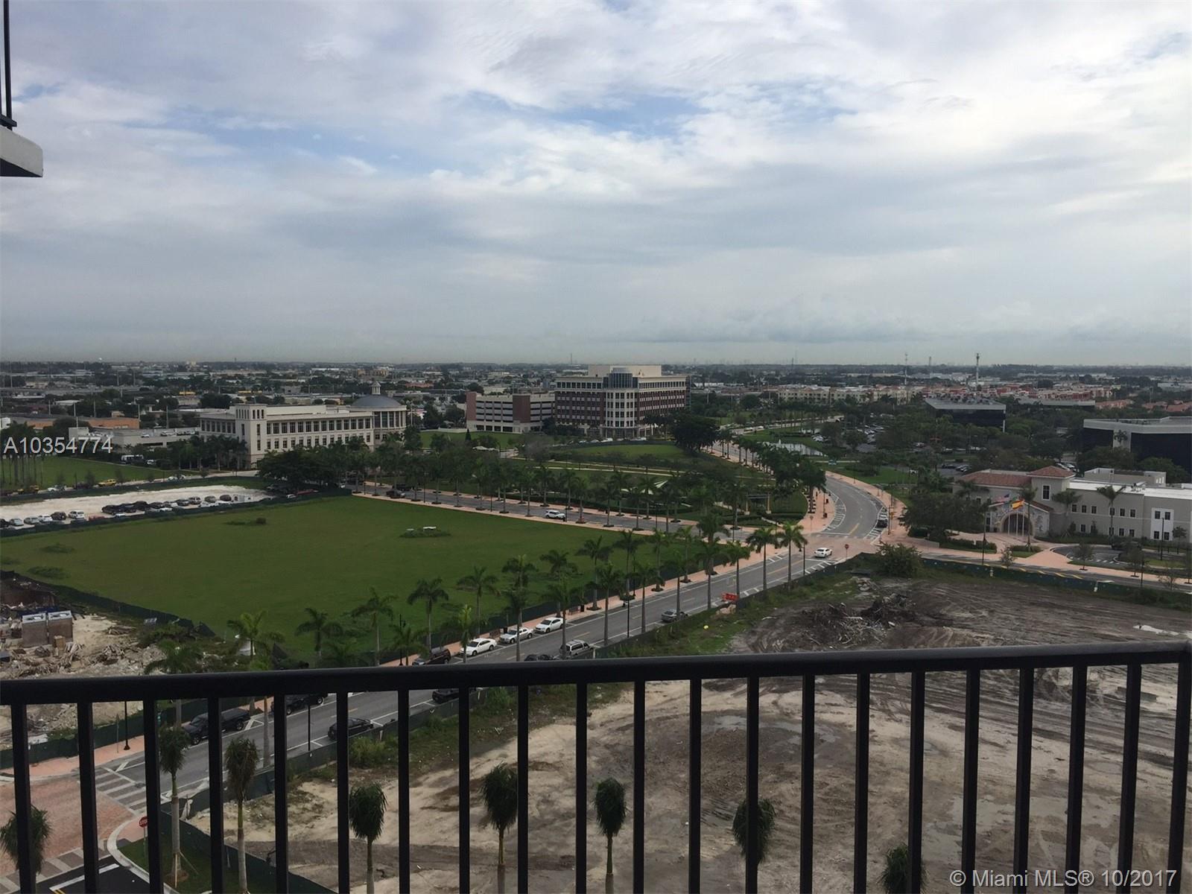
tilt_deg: -3.5
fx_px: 999
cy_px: 447
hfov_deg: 61.7
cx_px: 596
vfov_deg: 48.2
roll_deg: -1.5
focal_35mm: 29
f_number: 2.2
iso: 32
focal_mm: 4.15
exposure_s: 1/1464
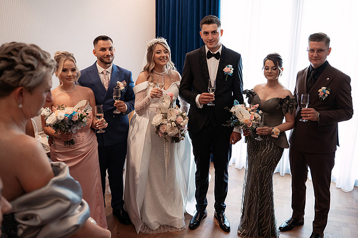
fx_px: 320
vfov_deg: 40.8
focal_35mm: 32
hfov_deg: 58.2
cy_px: 110
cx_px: 201
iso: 1600
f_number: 3.2
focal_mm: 28
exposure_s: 1/250
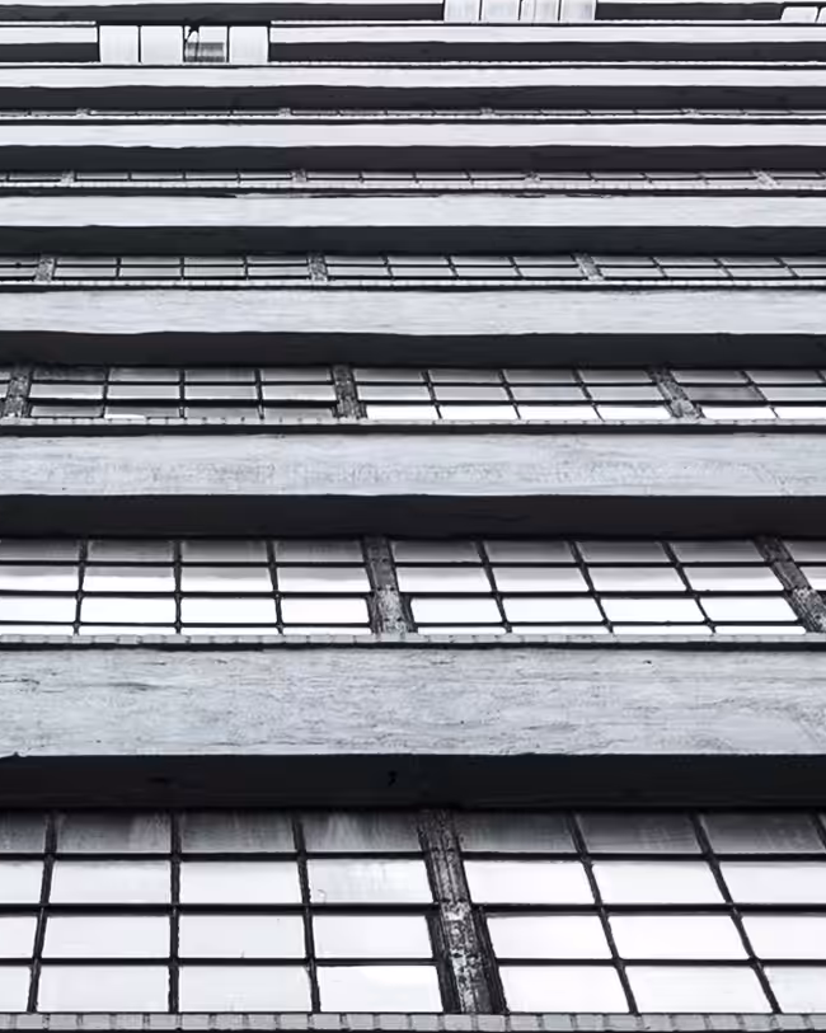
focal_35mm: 136
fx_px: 4157
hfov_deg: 11.3
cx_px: 154
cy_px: 1540
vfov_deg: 13.4
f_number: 6.3
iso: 100
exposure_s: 1/80
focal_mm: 16
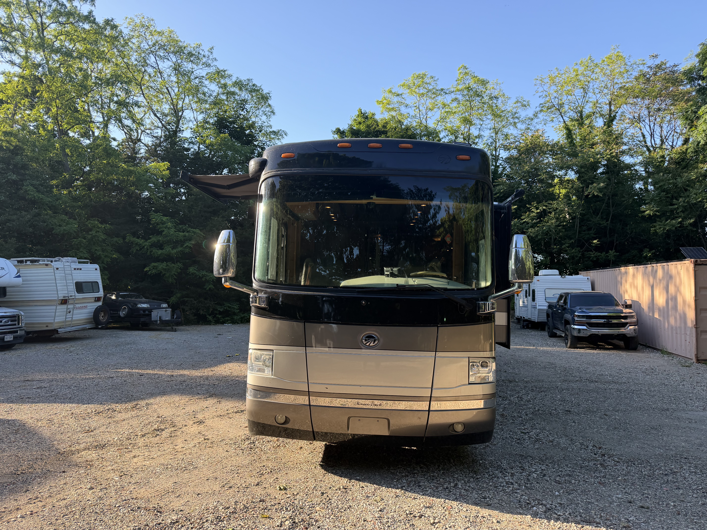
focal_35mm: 24
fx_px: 490
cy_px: 265
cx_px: 354
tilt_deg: +3.2
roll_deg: +0.4
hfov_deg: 71.6
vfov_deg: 56.8
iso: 100
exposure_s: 1/943
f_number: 1.78
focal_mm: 6.76
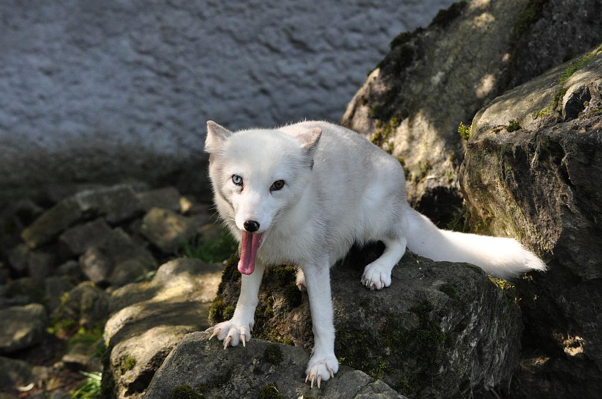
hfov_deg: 13.7
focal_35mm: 150
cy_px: 200
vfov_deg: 9.1
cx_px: 301
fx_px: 2505
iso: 800
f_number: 8
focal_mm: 100
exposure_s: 1/320
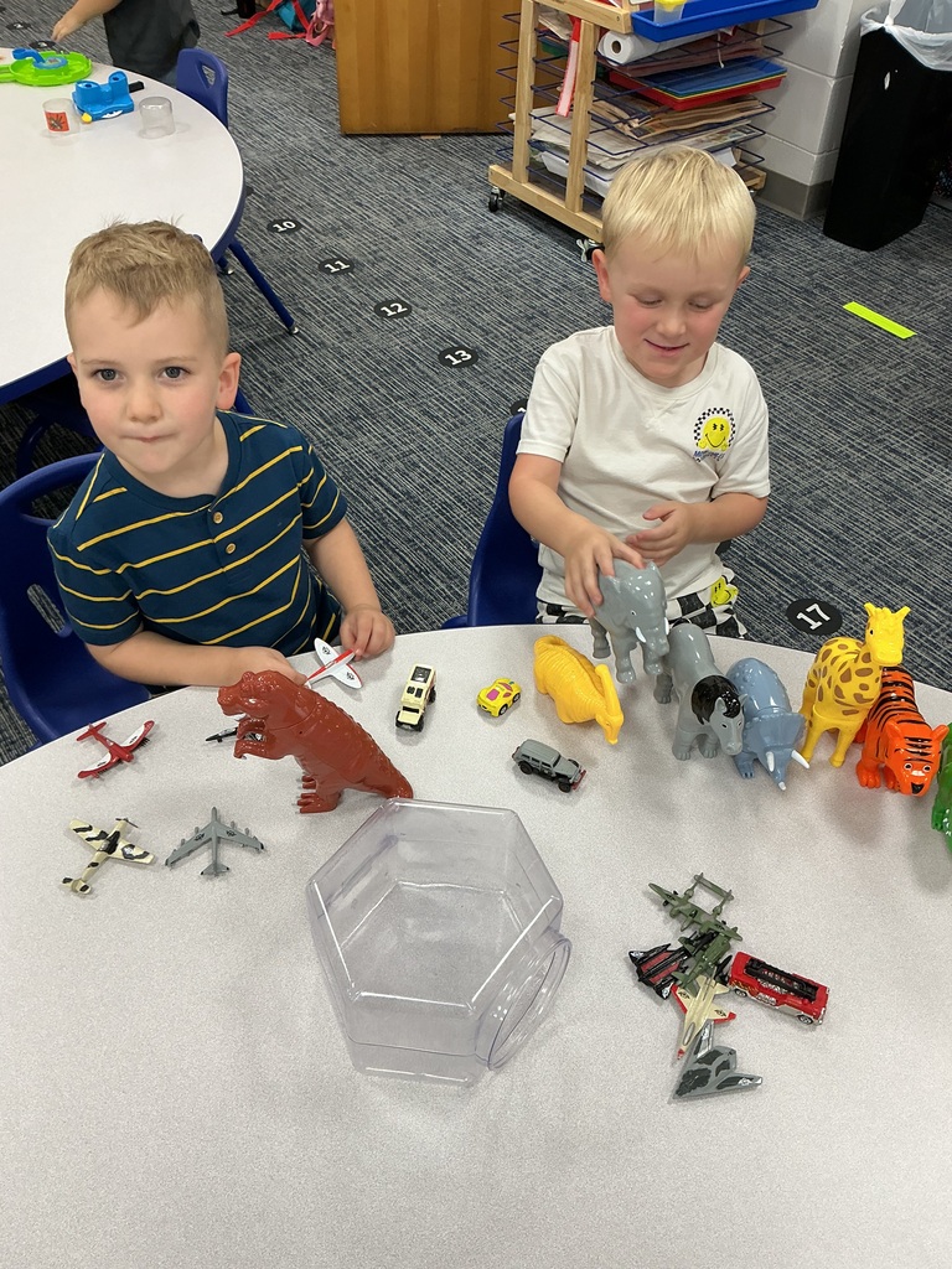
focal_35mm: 29
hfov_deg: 48.2
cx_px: 476
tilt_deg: -45.3
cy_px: 634
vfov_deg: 61.7
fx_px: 1063
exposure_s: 1/60
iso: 50
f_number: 1.8
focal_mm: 3
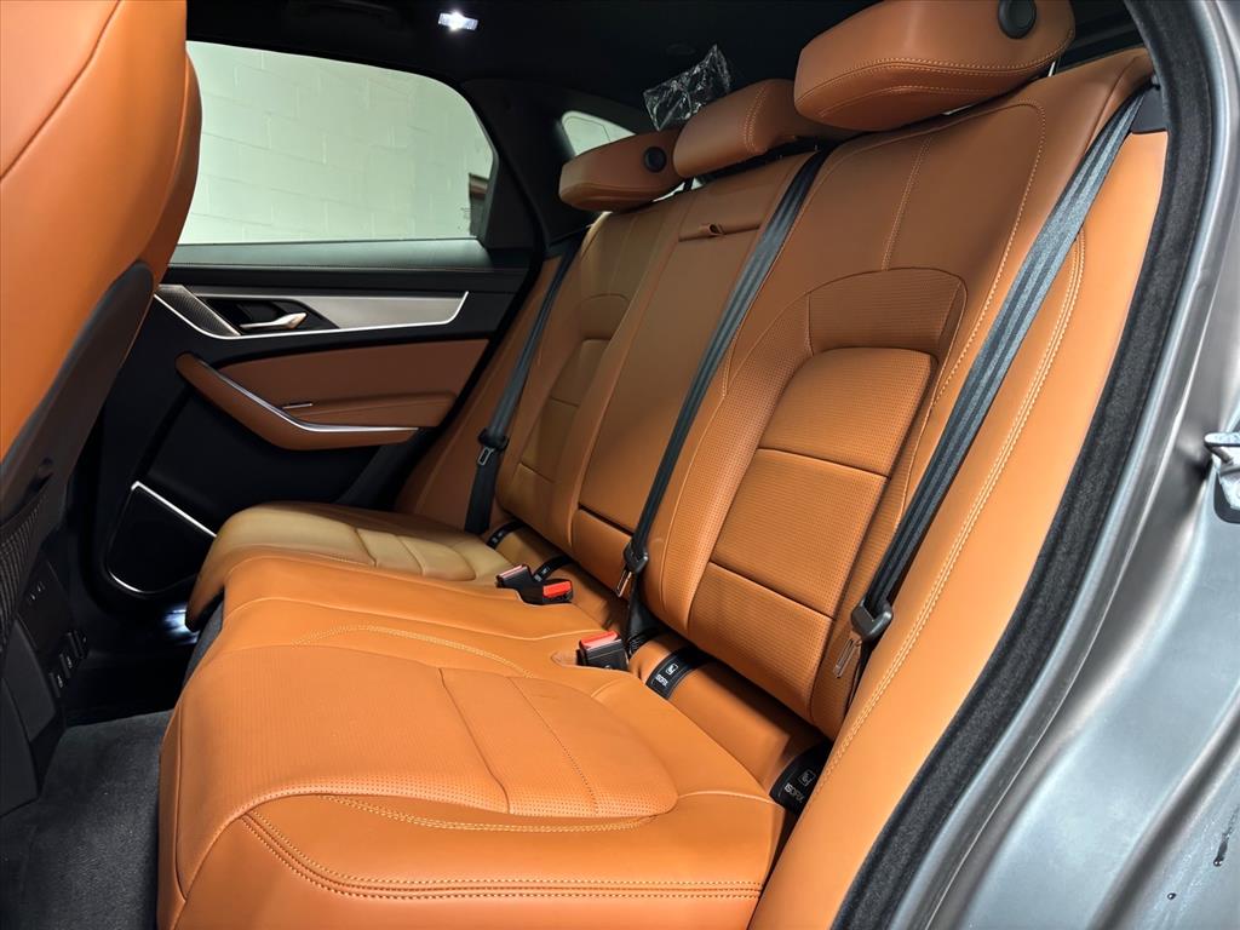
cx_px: 620
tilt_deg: -8.6
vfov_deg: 53.1
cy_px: 465
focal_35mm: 26
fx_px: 931
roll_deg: -0.2
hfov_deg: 67.3
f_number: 1.6
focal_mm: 5.96
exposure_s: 1/60
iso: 160
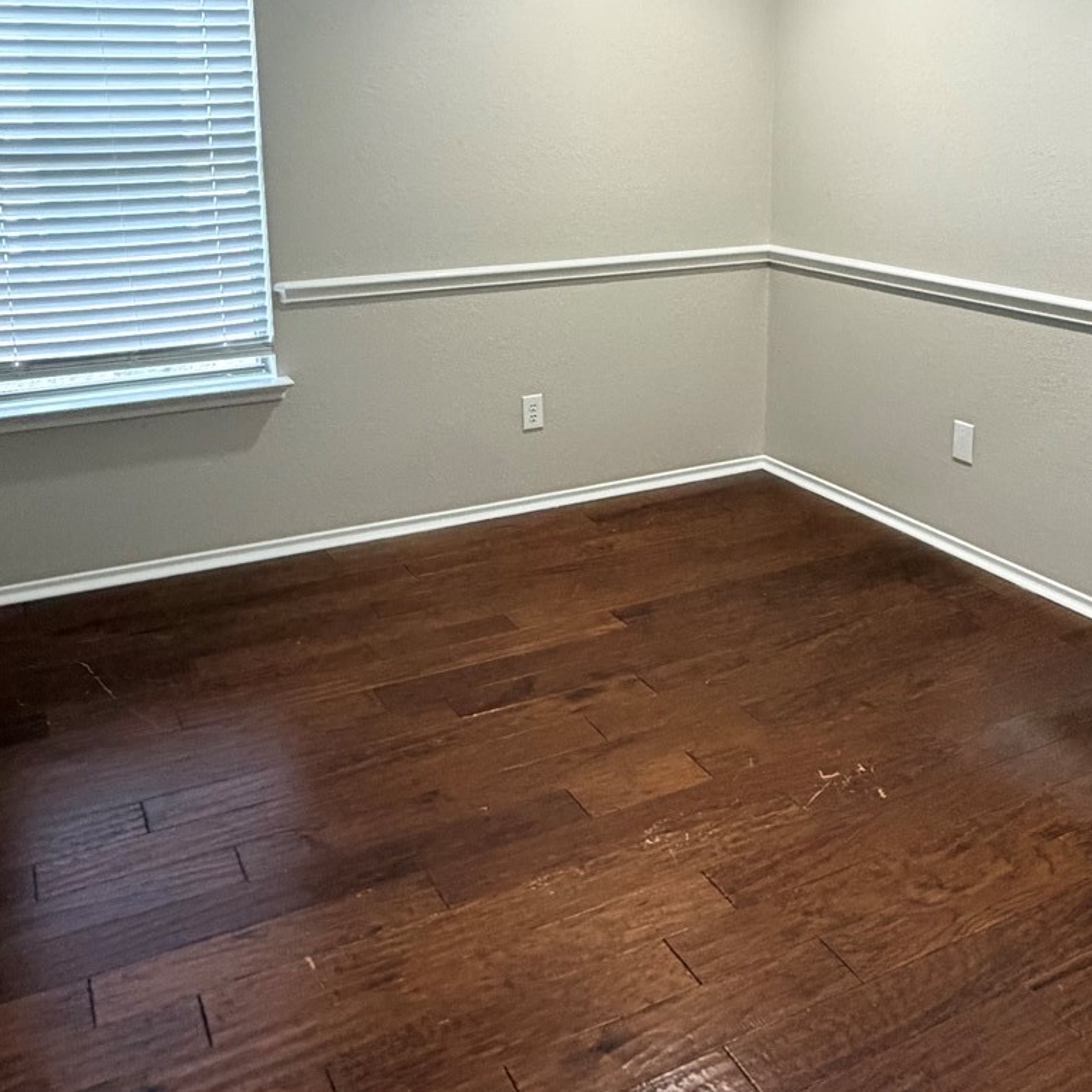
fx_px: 1178
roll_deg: +0.3
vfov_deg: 48.6
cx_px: 589
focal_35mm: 33
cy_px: 338
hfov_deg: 49.7
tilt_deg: -11.6
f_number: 2.2
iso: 500
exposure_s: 1/60
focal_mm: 2.22
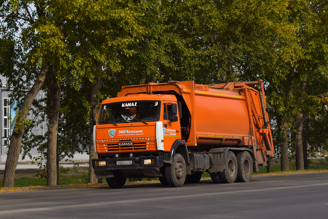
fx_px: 752
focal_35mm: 82
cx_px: 164
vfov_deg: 16.6
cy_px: 110
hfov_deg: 24.6
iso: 200
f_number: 6.3
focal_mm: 55
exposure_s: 1/800
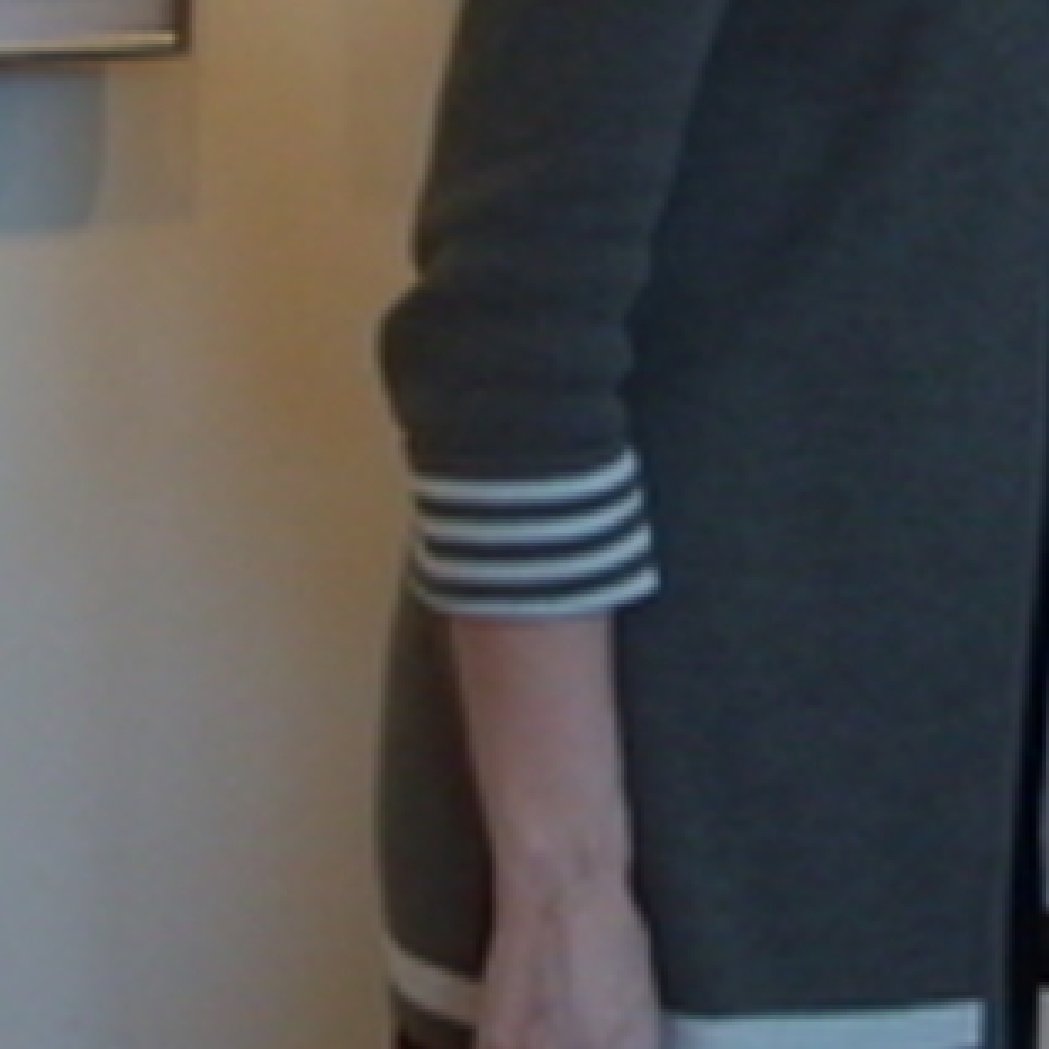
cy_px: -135
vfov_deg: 9.2
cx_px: 1427
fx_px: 6480
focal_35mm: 189
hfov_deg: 9.1
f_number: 3.3
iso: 66
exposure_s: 1/45
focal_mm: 8.7
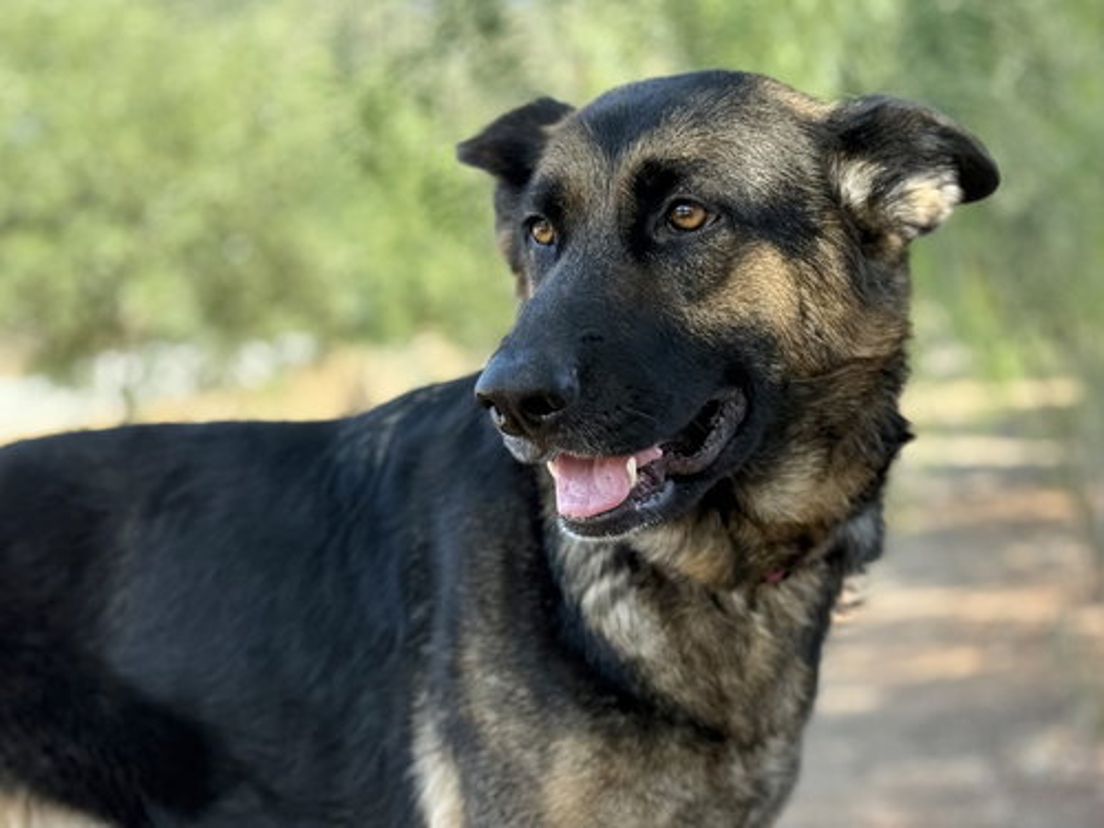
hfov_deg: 39.7
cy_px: 414
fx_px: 1531
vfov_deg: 30.3
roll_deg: +2.2
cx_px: 552
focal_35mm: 48
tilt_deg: -5.8
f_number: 1.78
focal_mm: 6.76
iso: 100
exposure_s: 1/487
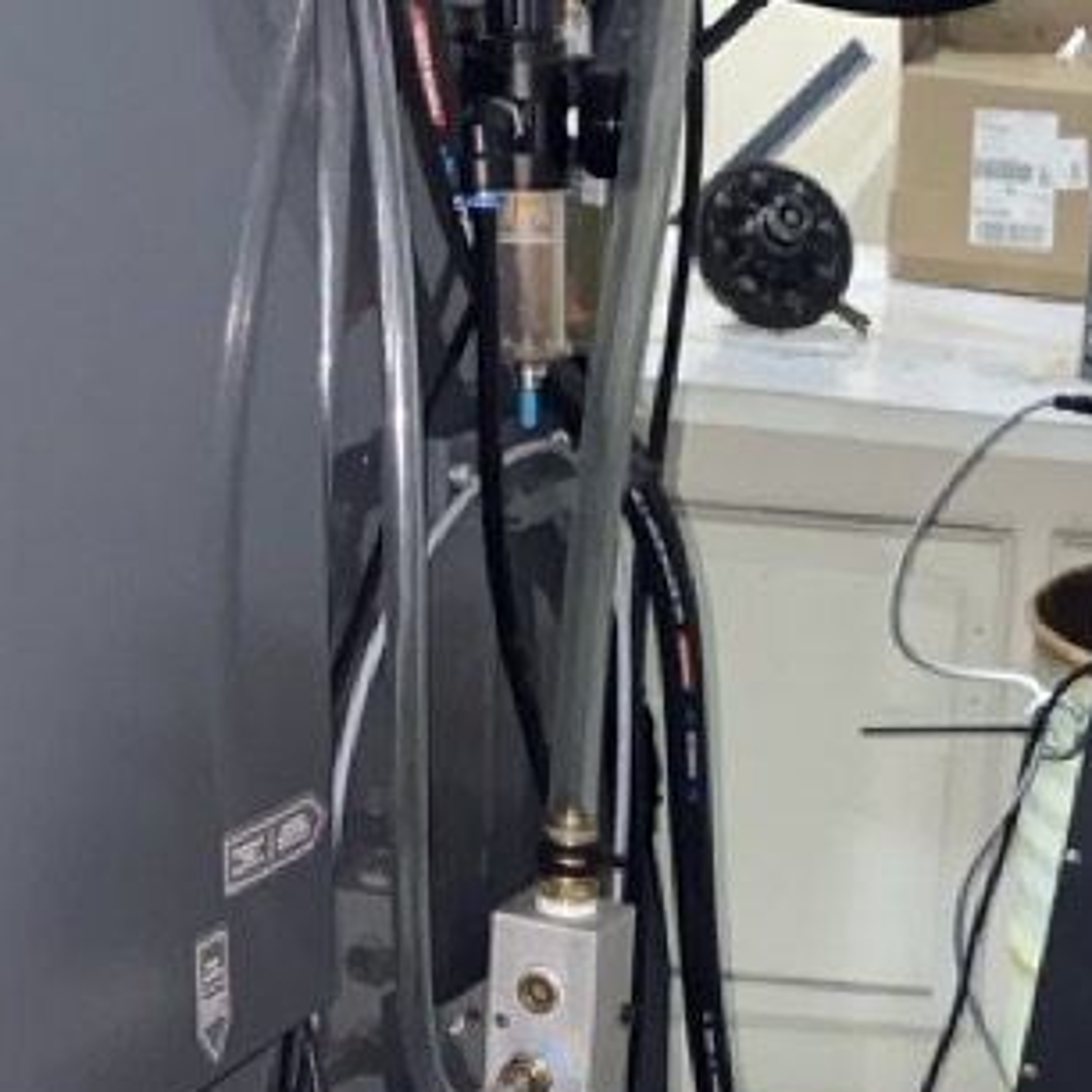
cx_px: 1053
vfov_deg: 16.5
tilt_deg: -26.4
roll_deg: -5.8
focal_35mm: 96
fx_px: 3426
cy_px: 1652
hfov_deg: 17.7
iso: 160
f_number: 1.8
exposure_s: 1/9
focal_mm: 4.25
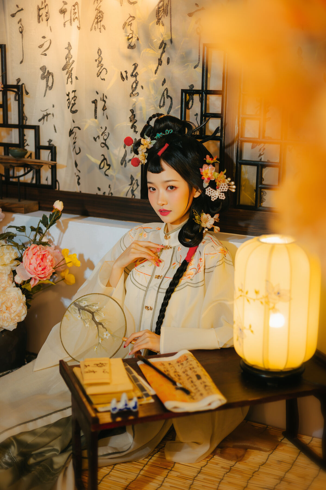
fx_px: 679
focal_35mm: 50
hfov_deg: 27.0
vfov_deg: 39.6
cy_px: 245
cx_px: 163
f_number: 1.8
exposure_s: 1/125
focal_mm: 50
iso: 100
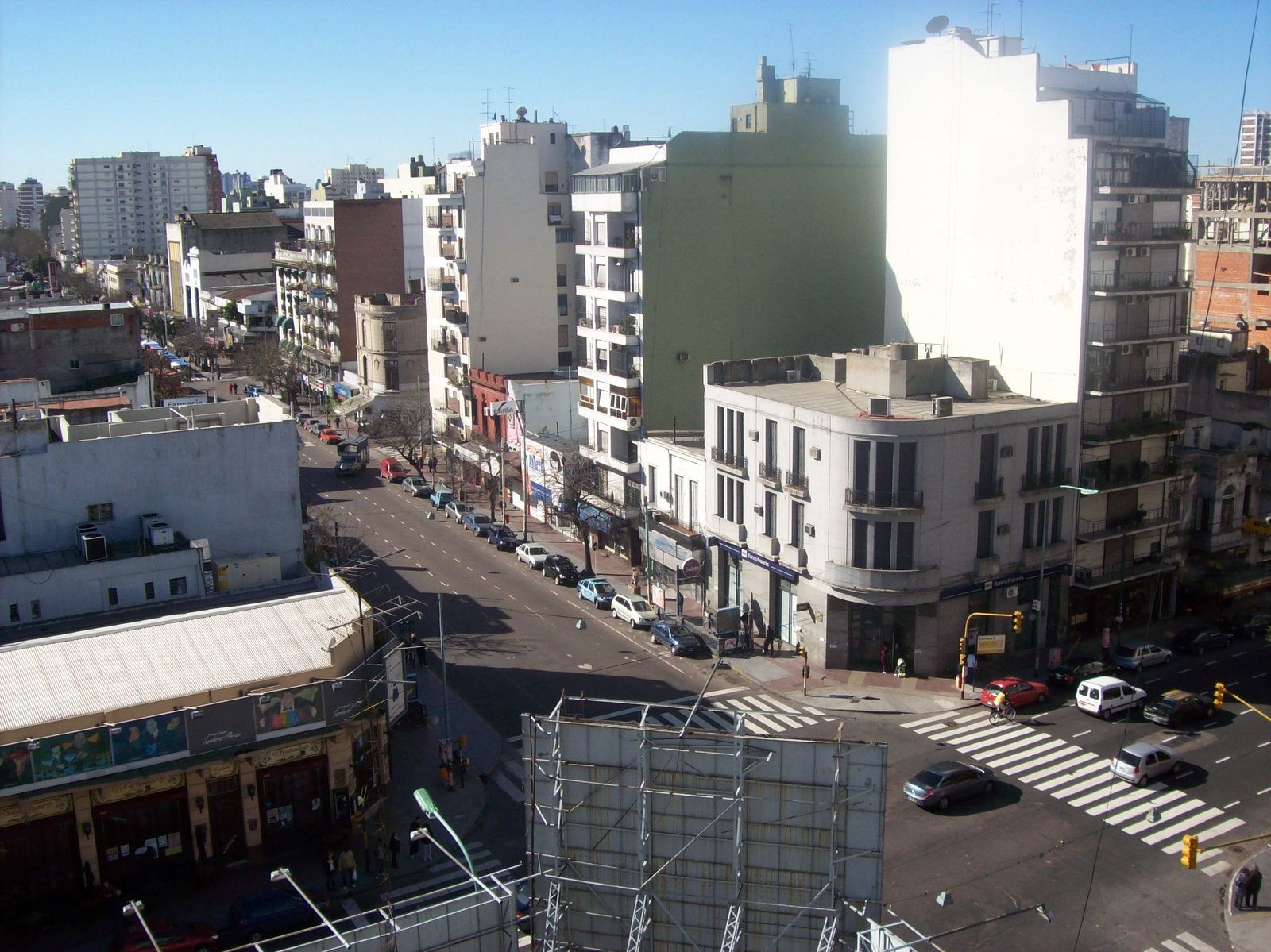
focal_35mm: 36
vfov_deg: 39.6
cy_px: 476
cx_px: 636
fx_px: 1321
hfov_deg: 51.4
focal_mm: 6
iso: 80
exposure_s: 1/480
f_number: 4.8
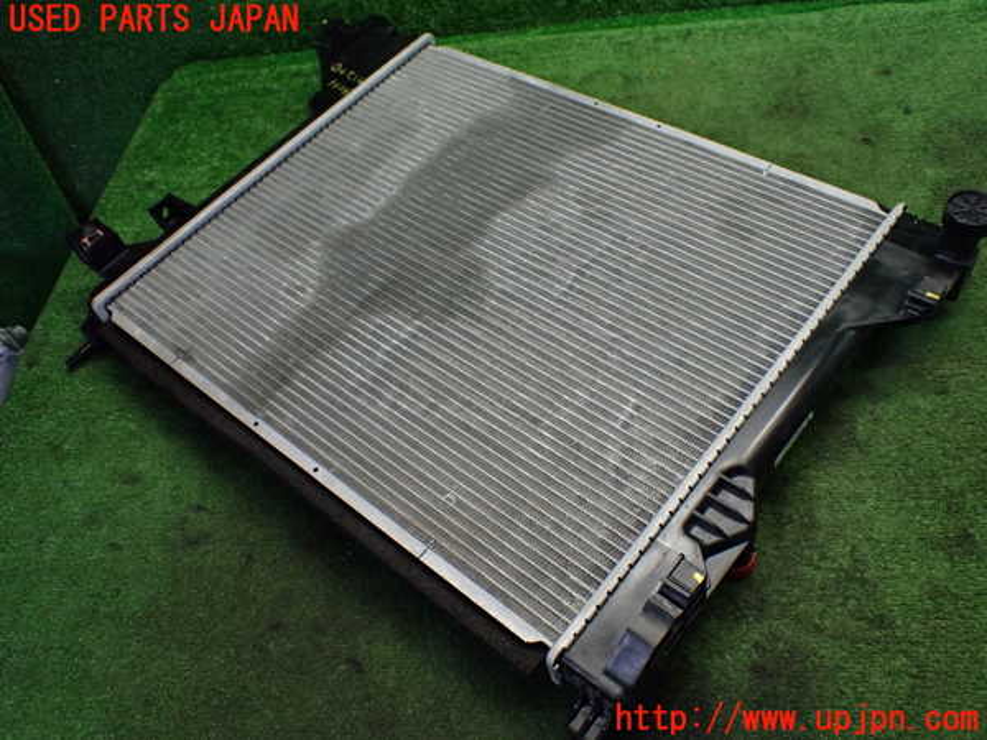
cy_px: 370
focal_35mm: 30
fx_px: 855
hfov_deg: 60.0
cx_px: 494
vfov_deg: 46.8
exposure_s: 1/125
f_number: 2.3
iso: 500
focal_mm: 5.4
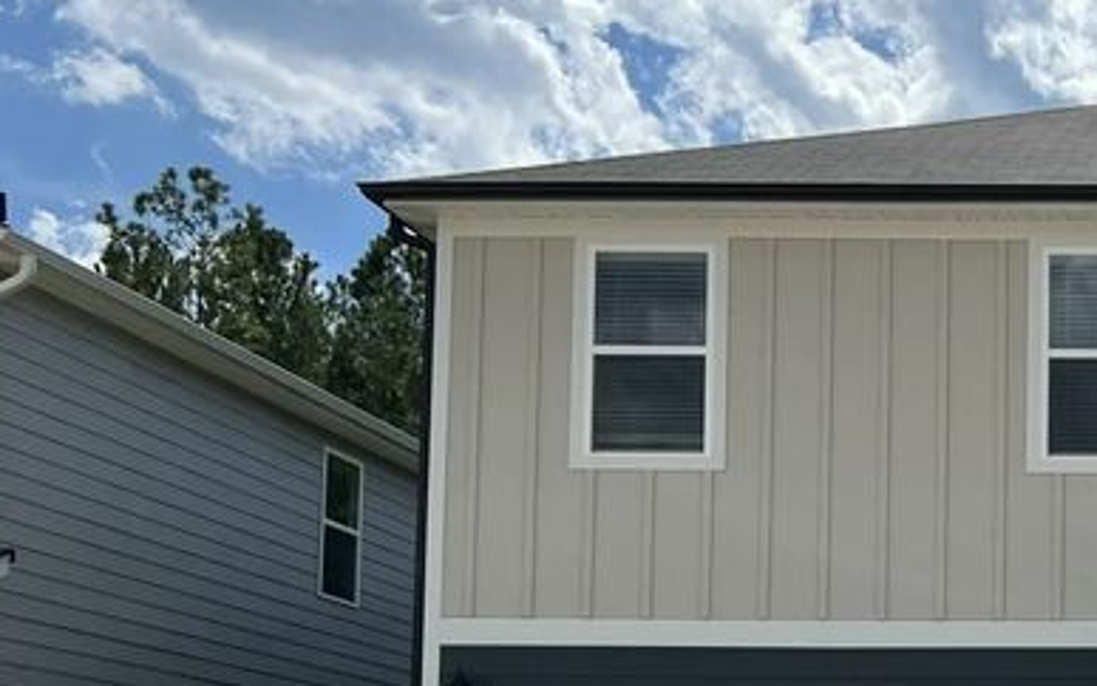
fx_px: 2183
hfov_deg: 25.8
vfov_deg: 17.4
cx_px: 1247
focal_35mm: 73
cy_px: 703
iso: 50
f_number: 1.5
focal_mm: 5.7
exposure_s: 1/7463
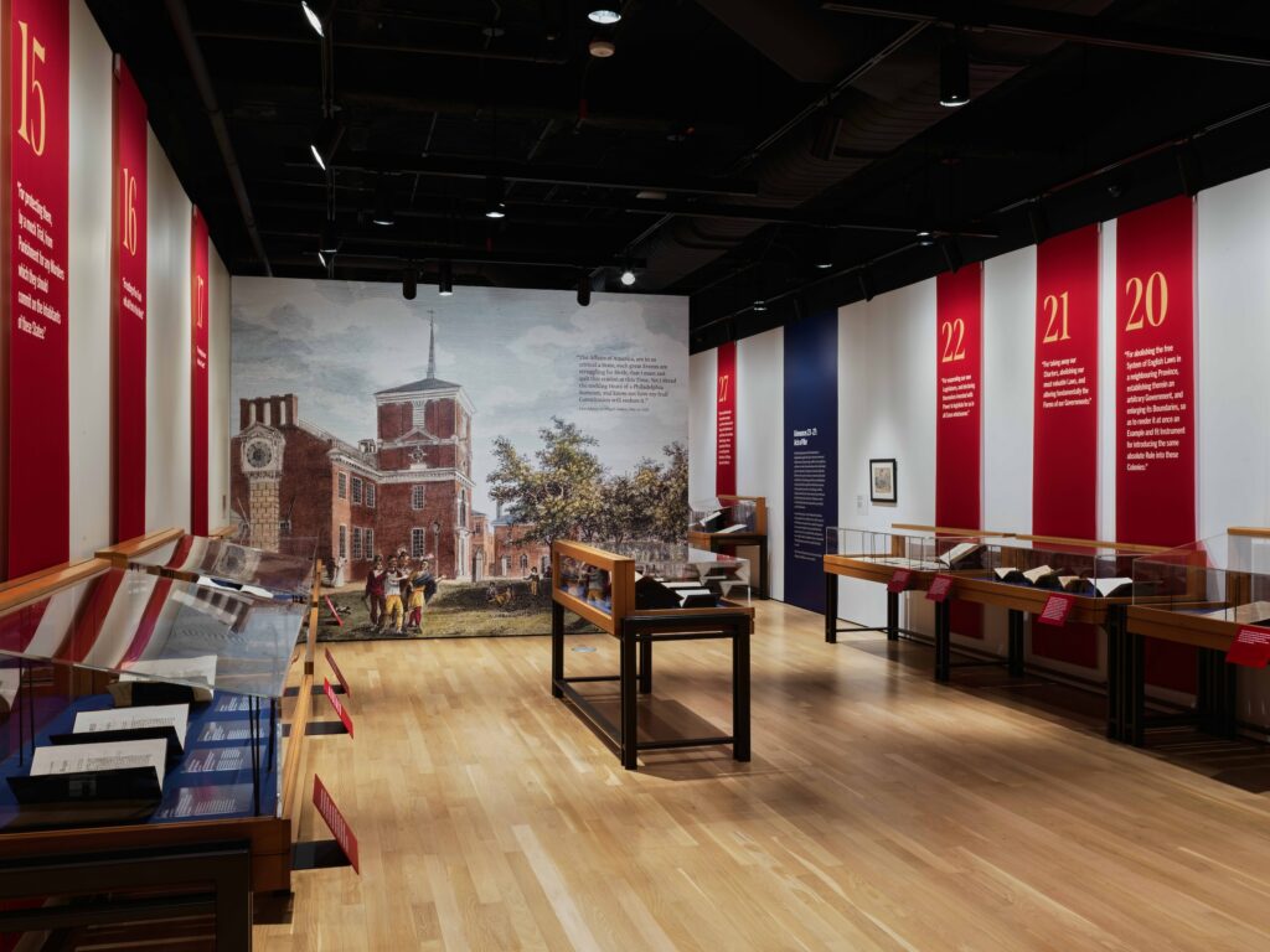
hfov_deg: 60.0
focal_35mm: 30
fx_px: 1101
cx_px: 635
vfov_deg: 46.8
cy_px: 476
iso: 3200
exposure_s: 1/2
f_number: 22
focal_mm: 38
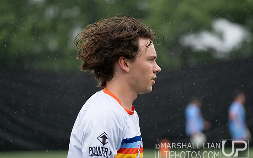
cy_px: 74
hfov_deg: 7.8
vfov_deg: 4.9
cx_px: 142
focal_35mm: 269
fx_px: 1855
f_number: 2.8
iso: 320
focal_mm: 140
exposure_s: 1/1000
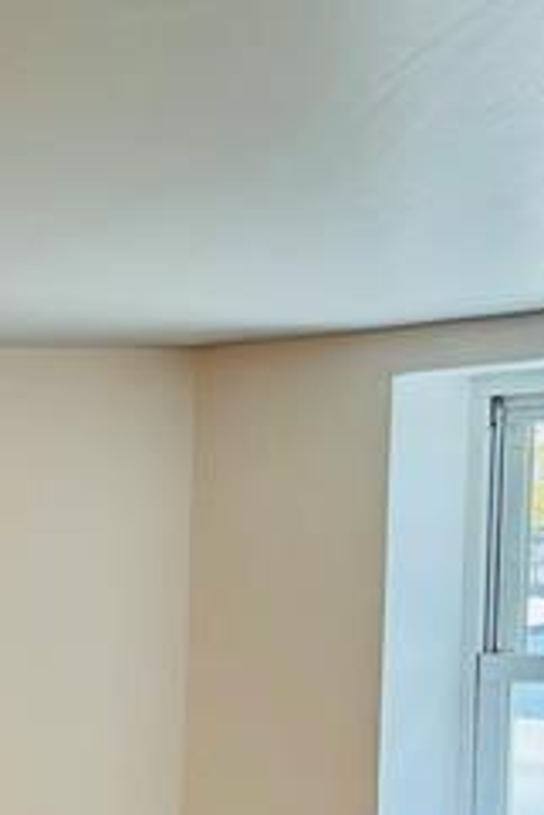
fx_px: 2399
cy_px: 805
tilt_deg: -3.4
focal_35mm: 106
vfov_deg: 18.8
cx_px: -216
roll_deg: -0.5
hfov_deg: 12.4
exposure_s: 1/120
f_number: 1.78
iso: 125
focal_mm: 6.76
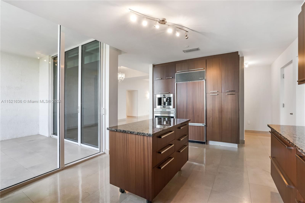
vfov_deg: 73.7
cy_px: 102
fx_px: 136
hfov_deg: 96.7
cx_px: 152
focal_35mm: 16
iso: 100
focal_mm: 16
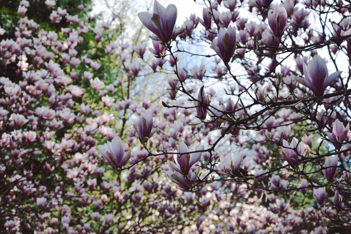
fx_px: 848
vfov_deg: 15.7
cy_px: 117
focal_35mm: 87
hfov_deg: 23.4
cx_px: 176
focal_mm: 58
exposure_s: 1/160
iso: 100
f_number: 6.3
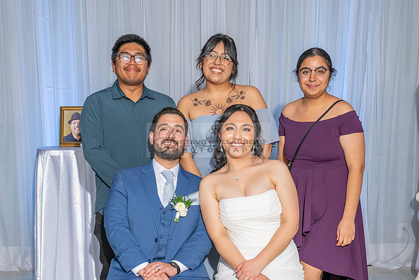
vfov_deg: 24.1
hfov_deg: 36.8
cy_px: 270
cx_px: 199
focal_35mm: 54
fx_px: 629
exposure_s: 1/160
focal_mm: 28
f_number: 5
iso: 640
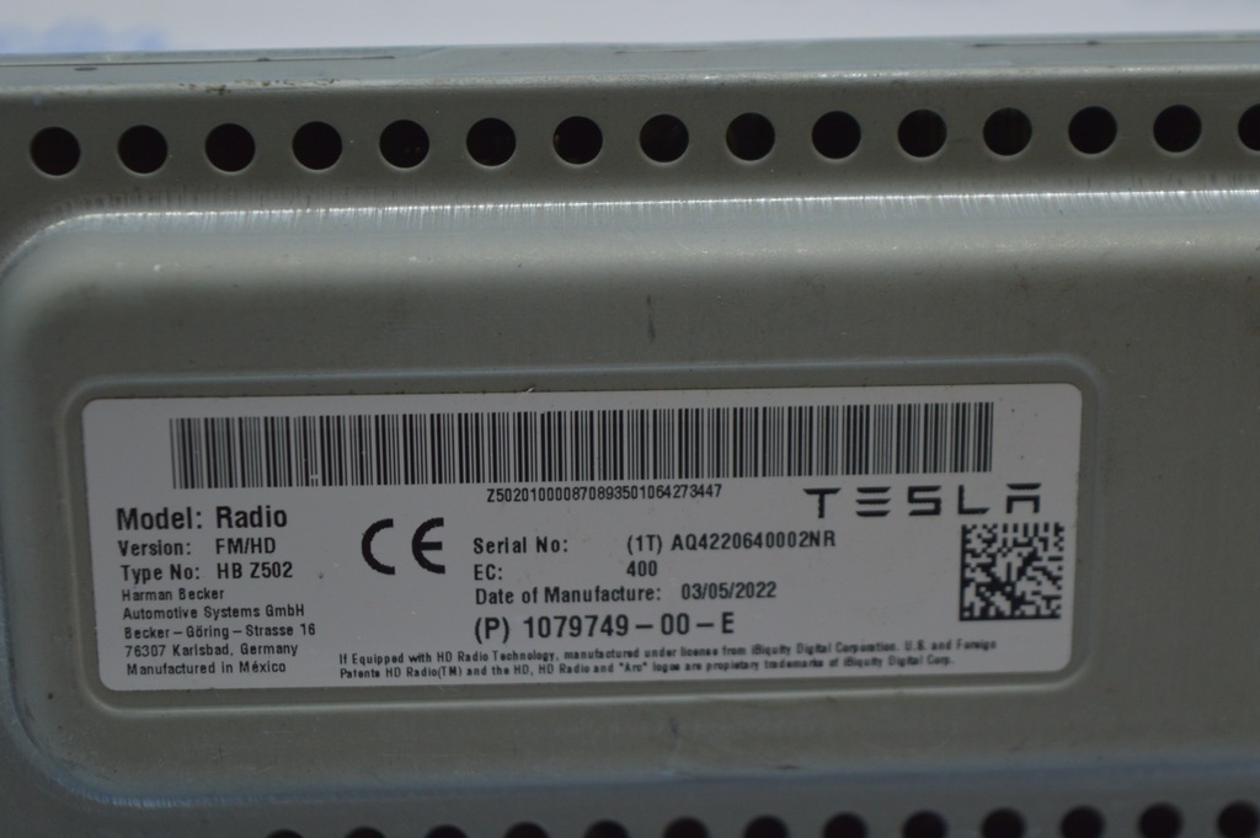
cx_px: 630
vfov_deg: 16.5
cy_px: 419
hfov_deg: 24.6
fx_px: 2885
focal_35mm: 82
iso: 400
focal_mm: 55
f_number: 5.6
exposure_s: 1/50
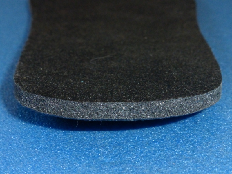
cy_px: 87
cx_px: 116
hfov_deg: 33.8
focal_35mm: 57
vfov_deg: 25.7
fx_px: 382
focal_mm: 9.7
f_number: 4.6
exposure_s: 1/60
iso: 800
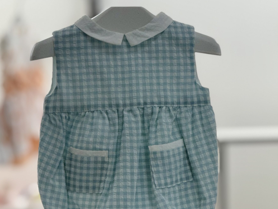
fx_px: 1414
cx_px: 130
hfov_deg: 11.2
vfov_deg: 8.4
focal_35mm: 176
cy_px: 161
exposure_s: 1/100
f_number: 2.8
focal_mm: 15.66
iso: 100
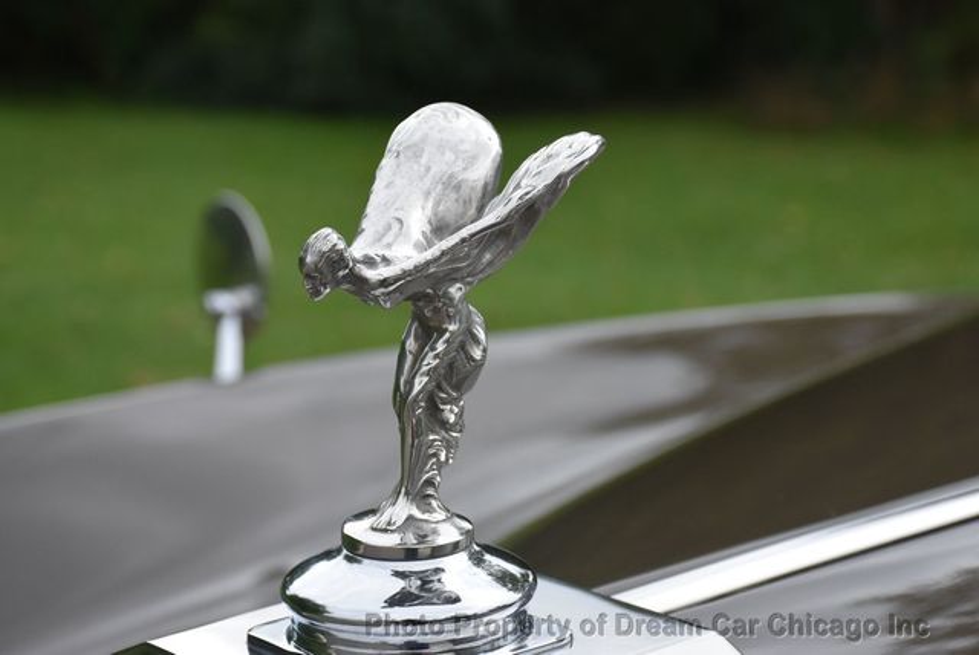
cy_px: 328
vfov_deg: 16.3
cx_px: 490
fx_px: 2286
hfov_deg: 24.2
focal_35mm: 84
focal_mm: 56
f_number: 8
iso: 800
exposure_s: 1/1000
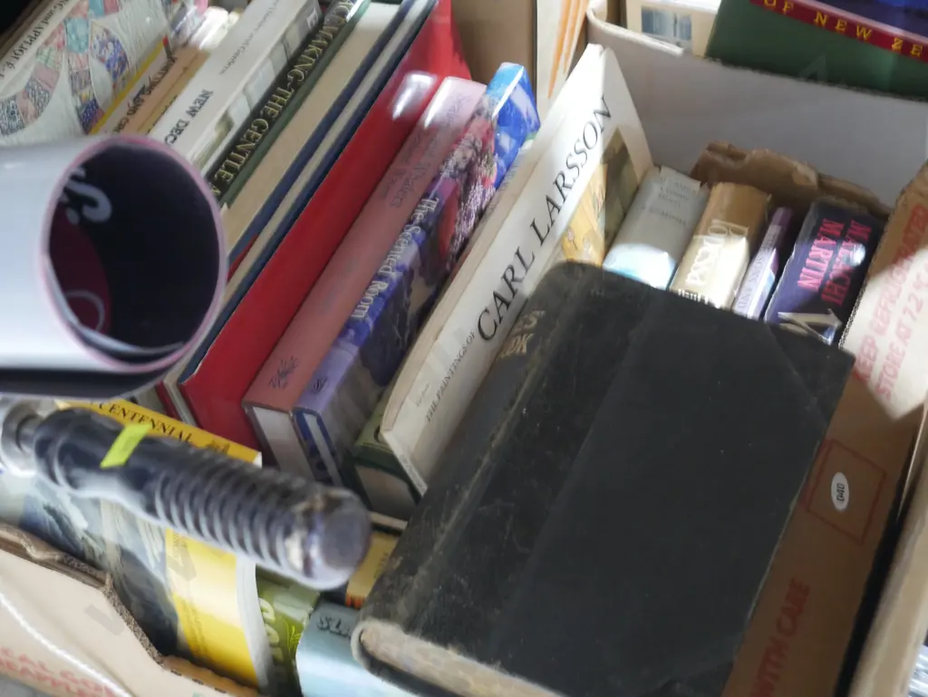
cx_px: 464
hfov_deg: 28.5
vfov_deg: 21.6
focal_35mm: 68
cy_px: 348
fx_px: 1824
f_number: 5.4
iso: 3200
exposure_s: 1/20
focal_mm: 34
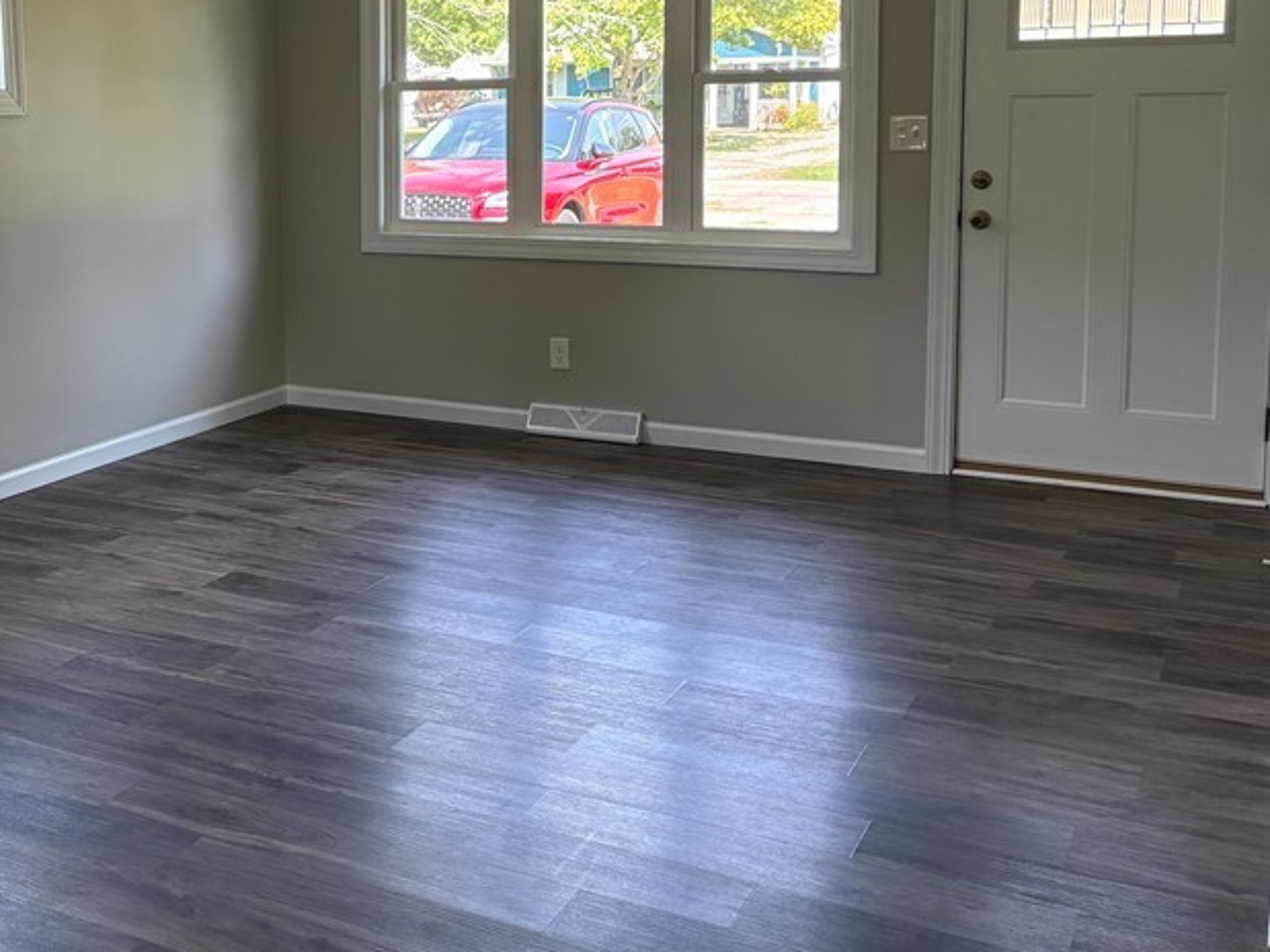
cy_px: 234
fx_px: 1577
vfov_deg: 32.9
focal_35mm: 43
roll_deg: +1.7
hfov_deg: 41.9
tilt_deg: -5.2
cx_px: 252
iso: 125
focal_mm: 5.96
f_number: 1.6
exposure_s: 1/184
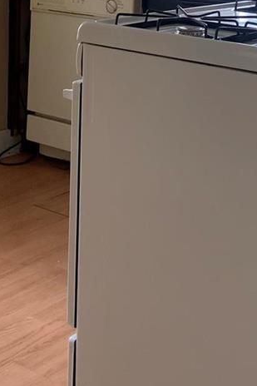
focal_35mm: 70
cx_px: 65
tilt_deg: -2.3
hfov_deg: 19.3
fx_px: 750
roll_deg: -1.8
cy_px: -4
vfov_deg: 27.2
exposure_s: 1/83
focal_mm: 4.25
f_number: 1.8
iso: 100
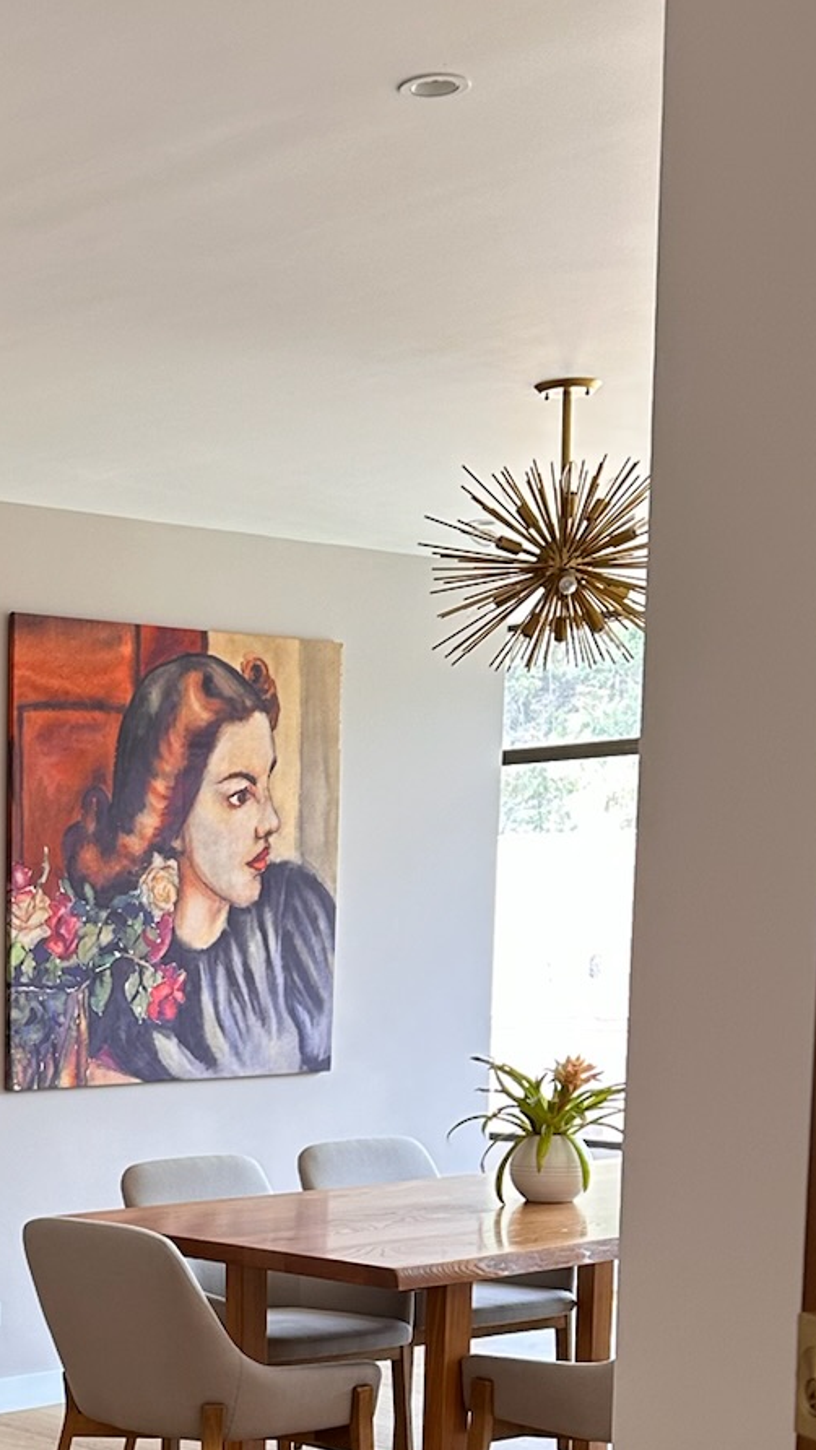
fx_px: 2307
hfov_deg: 19.3
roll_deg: -0.1
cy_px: 1234
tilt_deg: -7.3
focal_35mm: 60
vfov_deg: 33.5
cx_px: -70
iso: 100
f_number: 1.78
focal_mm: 6.86
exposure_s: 1/121
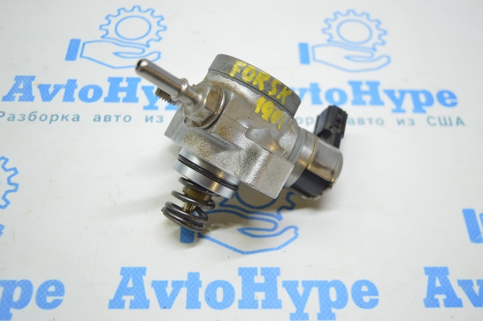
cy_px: 160
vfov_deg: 34.2
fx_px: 523
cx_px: 242
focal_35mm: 39
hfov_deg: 49.6
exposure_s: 1/40
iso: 400
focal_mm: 26
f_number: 4
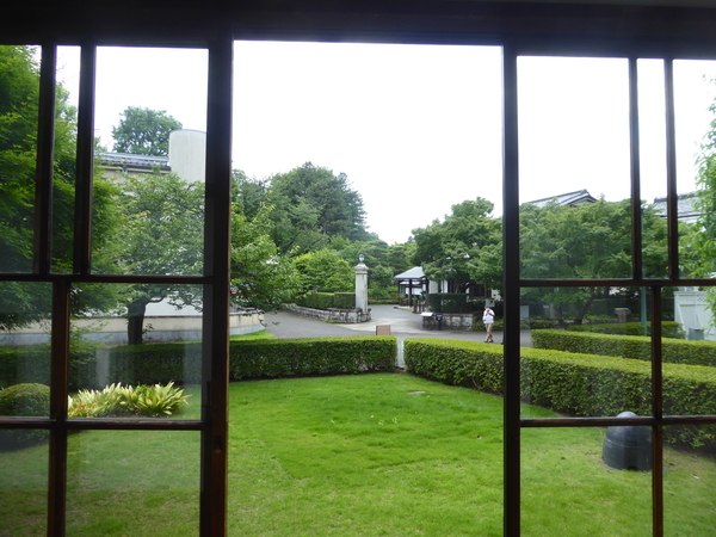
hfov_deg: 71.6
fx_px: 496
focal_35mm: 24
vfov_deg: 56.8
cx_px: 358
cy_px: 268
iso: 100
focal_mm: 4.3
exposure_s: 1/250
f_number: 3.3
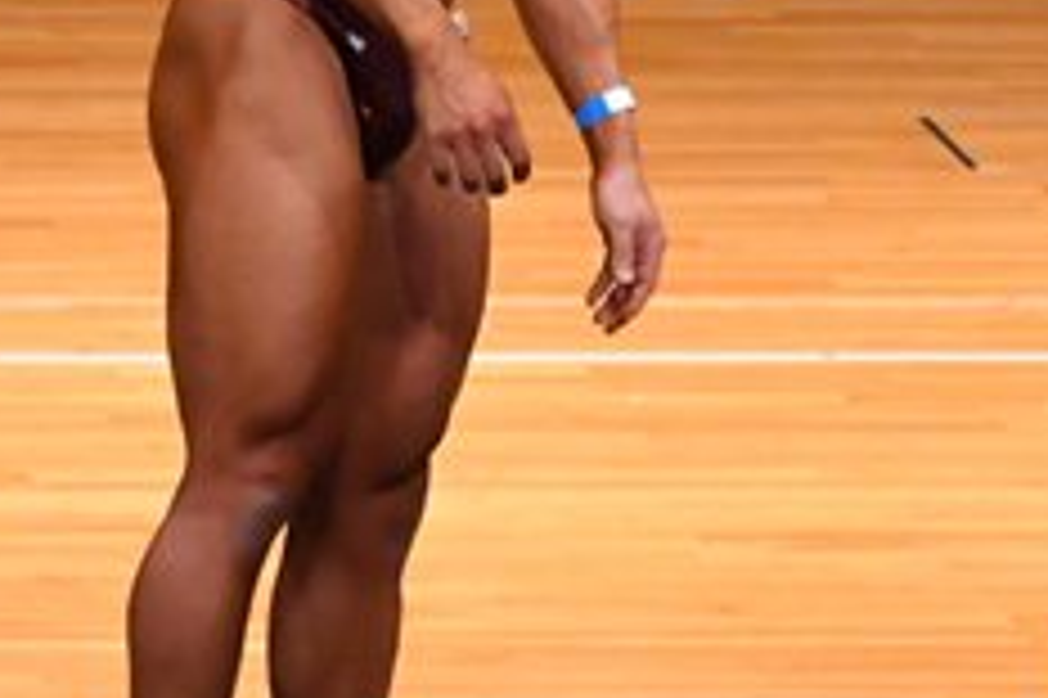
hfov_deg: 3.1
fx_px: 19577
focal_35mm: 673
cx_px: 448
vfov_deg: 2.0
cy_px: 117
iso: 5000
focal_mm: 135
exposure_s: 1/400
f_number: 5.6
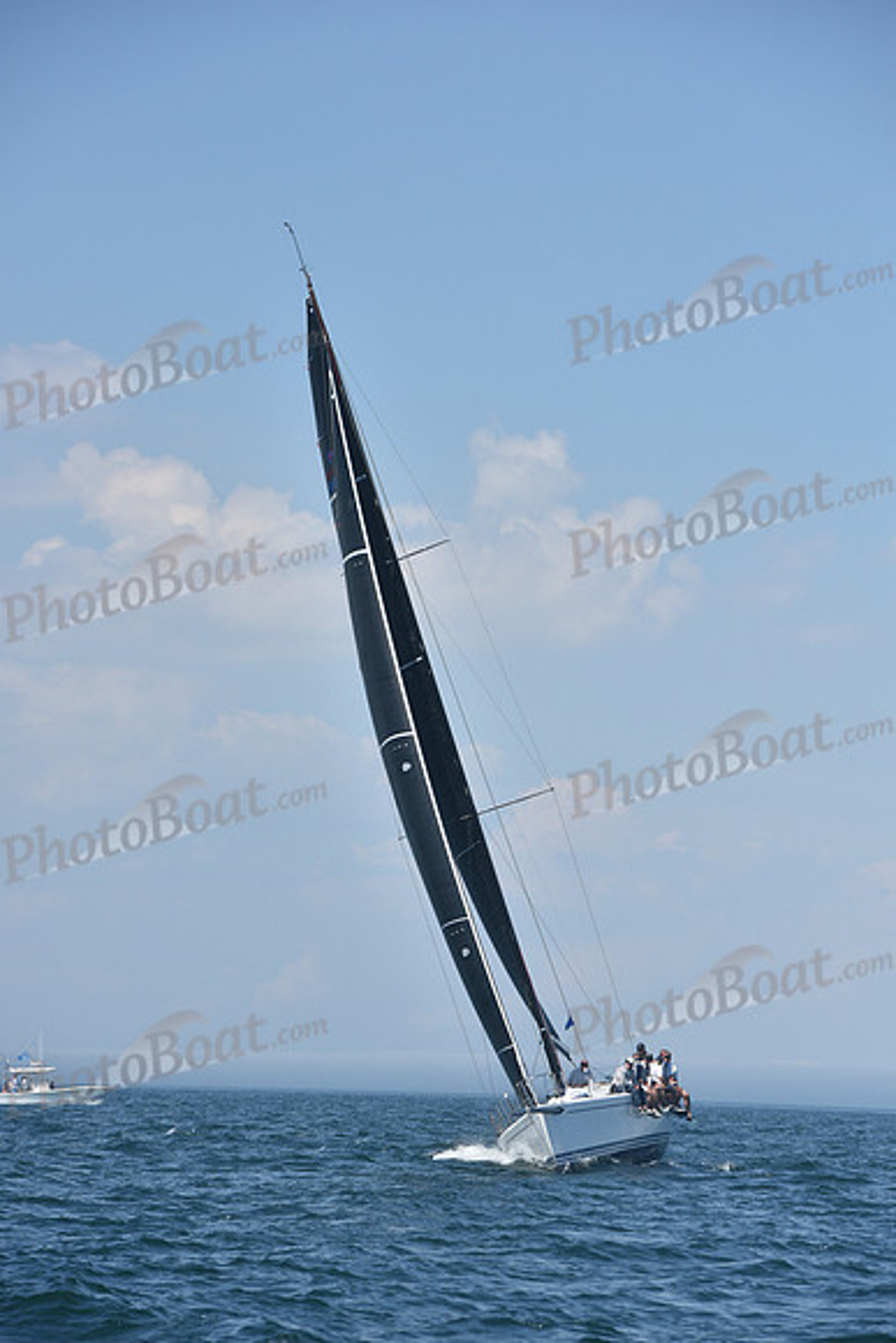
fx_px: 5969
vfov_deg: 12.8
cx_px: 448
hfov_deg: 8.6
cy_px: 672
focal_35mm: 160
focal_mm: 160
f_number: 9
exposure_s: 1/1600
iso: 320
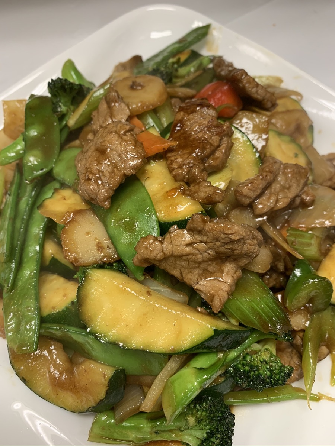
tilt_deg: -63.1
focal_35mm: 26
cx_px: 168
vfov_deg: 67.3
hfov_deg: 53.1
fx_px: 335
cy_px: 223
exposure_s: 1/42
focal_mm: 4.25
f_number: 1.8
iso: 100
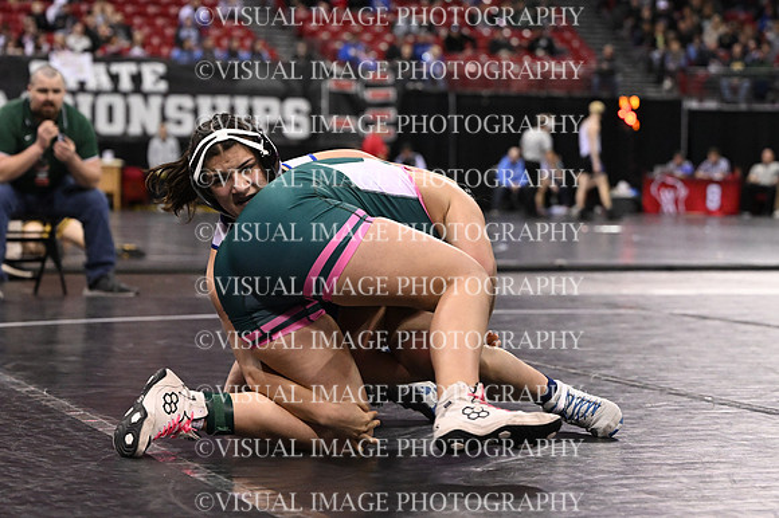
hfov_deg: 19.5
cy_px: 259
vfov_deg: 13.0
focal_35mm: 105
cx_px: 390
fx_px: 2271
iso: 4000
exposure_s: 1/1000
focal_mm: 70
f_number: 3.2
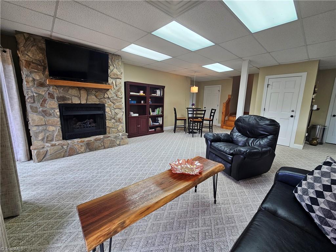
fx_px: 126
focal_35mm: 13
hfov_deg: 106.2
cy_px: 126
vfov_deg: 89.9
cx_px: 168
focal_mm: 2.2
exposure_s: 1/60
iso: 80
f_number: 2.2
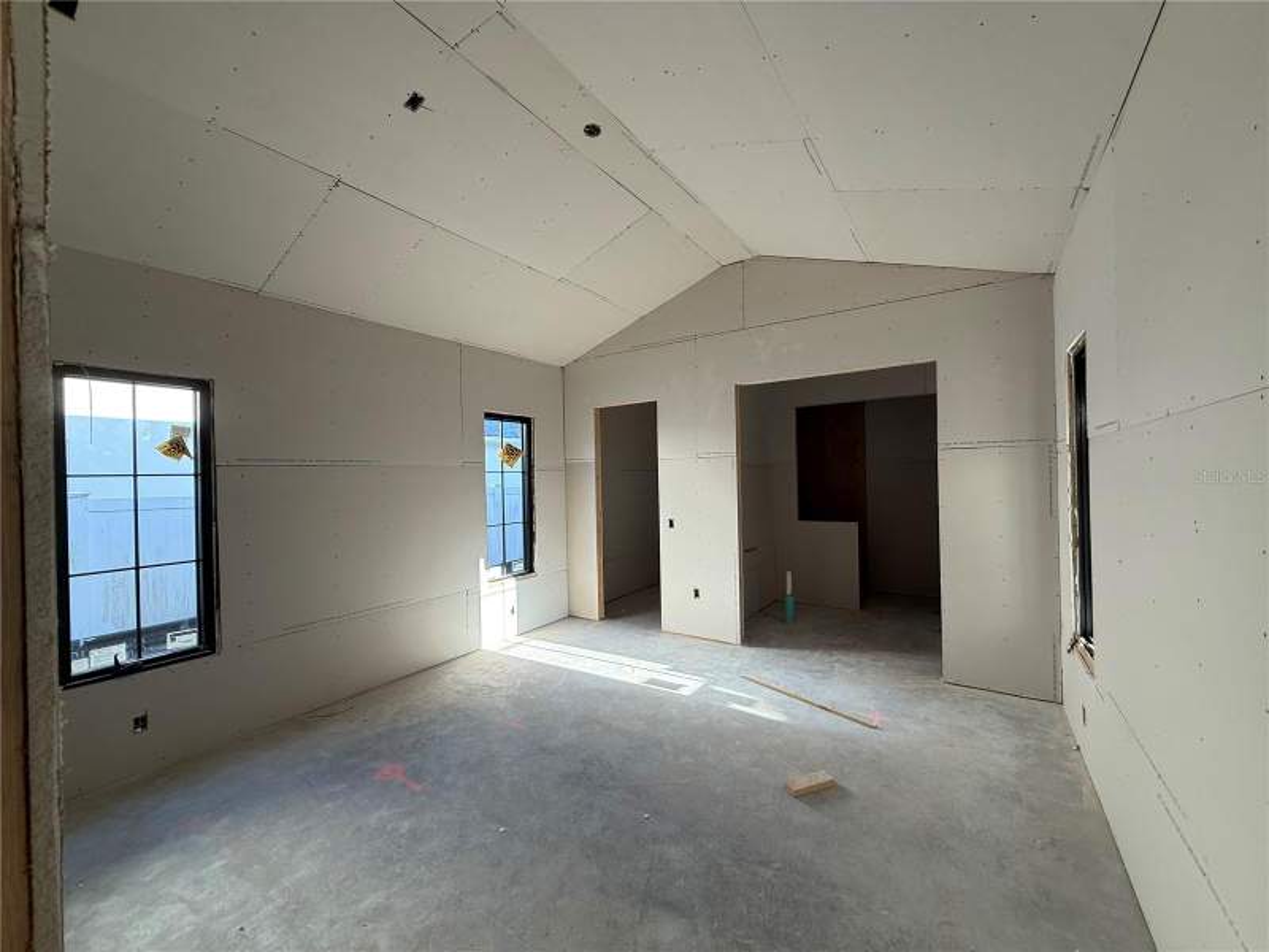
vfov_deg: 85.7
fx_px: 513
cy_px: 476
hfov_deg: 102.1
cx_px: 634
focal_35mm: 14
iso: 100
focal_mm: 2.22
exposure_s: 1/99
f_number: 2.2
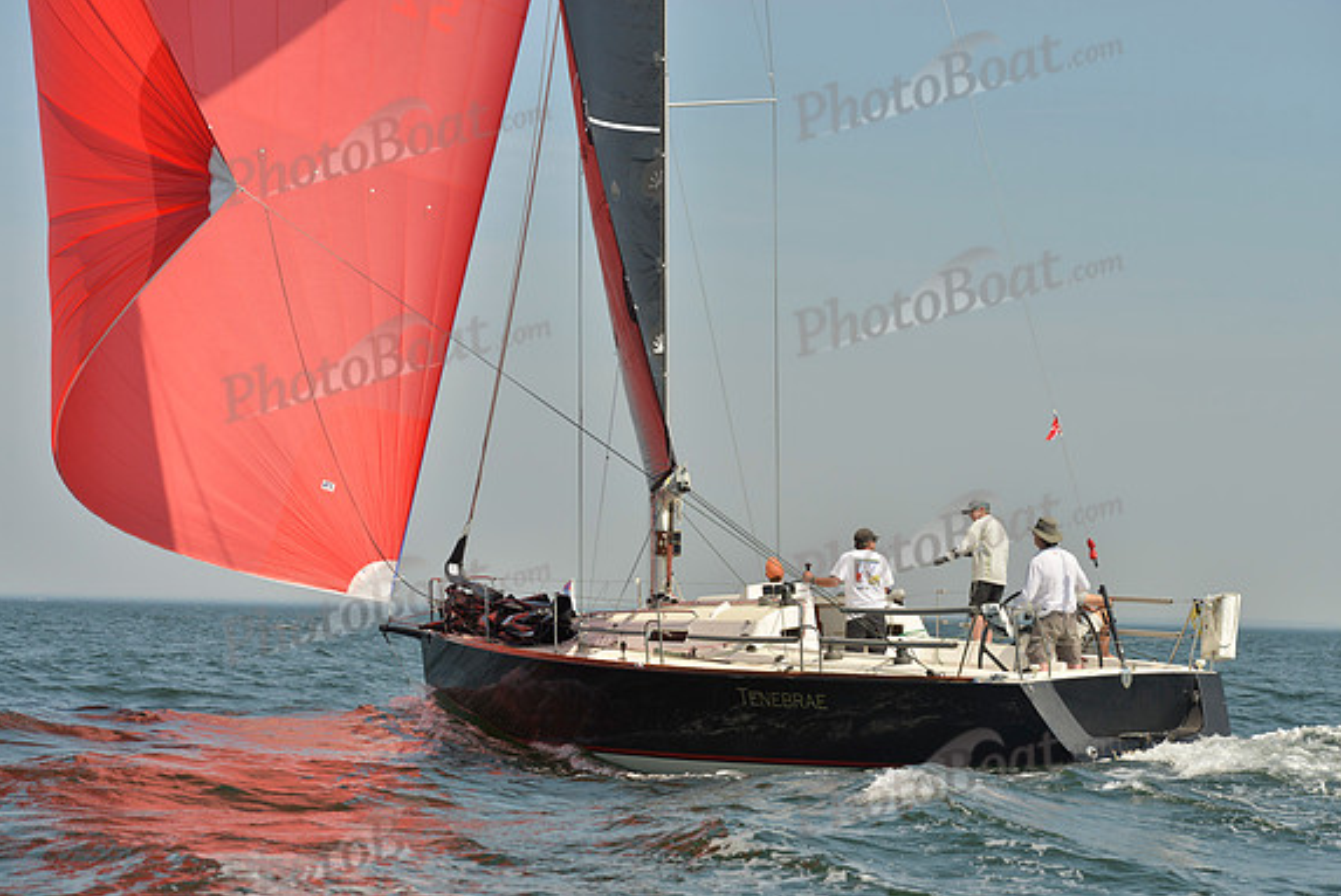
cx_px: 674
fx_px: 3243
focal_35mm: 87
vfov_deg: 15.7
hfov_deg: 23.4
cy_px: 450
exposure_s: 1/1250
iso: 200
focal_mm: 86
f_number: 6.3
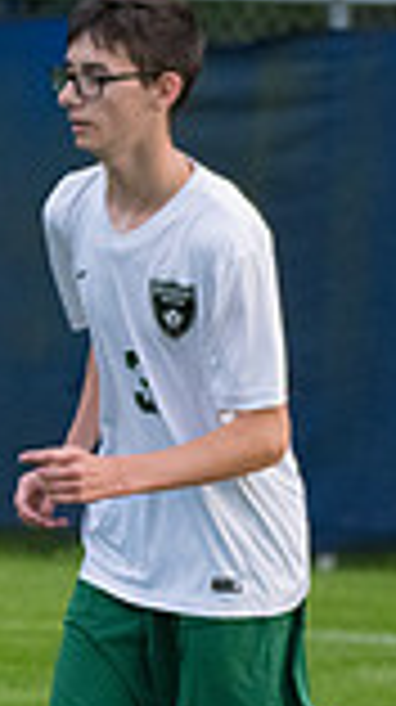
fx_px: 14469
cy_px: 488
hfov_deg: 1.6
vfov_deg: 2.8
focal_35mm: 773
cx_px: -868
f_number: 5.6
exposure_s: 1/2000
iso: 3200
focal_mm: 200
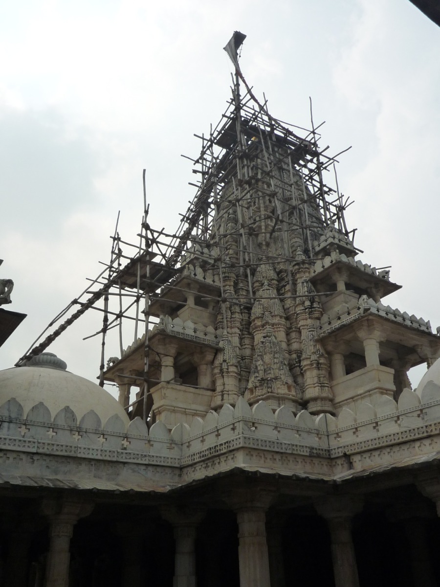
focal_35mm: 32
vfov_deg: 56.8
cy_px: 294
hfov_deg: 44.2
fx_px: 542
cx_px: 220
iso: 160
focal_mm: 4.7
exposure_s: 1/800
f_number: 5.6
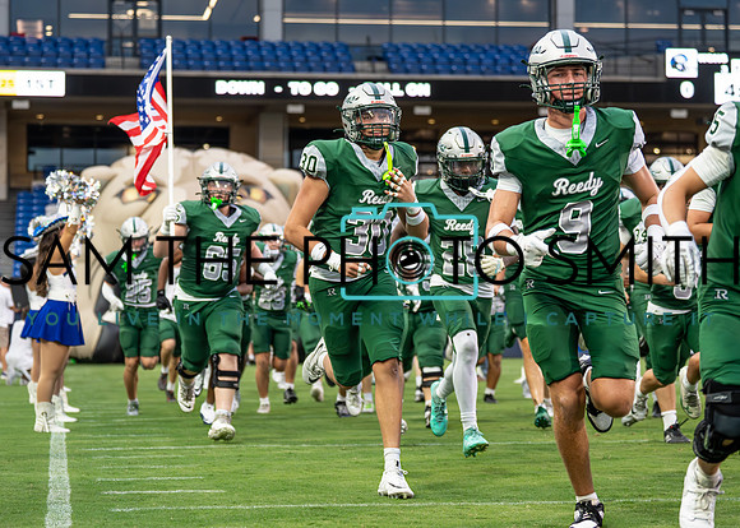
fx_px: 2072
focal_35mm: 99
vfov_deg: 14.5
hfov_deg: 20.2
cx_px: 330
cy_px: 269
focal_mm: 70
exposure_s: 1/1250
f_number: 2.8
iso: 1250
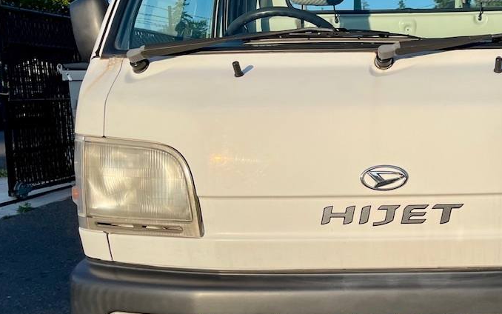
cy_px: 165
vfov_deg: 25.8
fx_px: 684
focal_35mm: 50
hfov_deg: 38.6
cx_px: 411
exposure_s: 1/3257
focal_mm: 5.1
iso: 32
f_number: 1.6
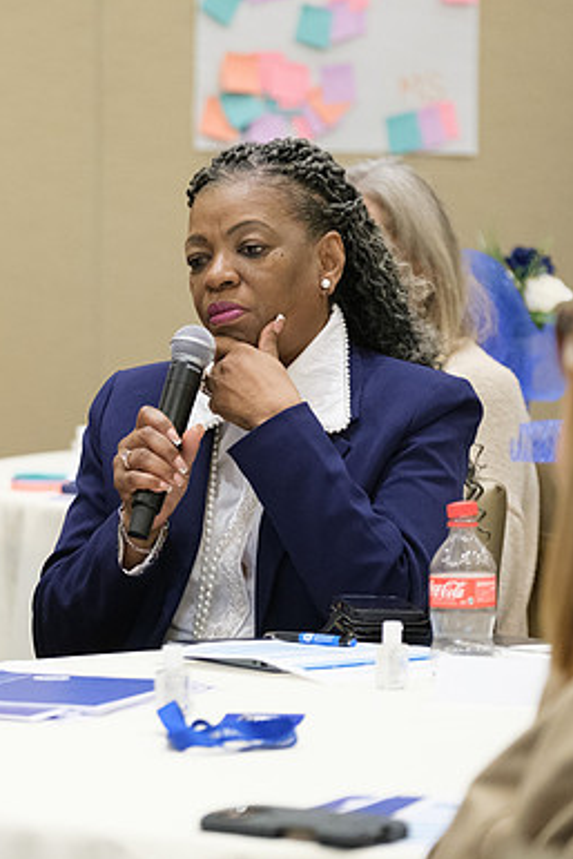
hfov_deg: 6.7
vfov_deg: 10.0
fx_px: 4890
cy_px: 430
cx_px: 87
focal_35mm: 205
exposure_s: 1/160
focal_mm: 90.6
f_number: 2.8
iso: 3200
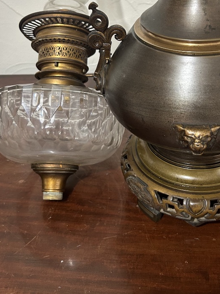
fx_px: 381
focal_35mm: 45
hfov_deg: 32.0
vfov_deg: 41.5
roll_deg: +2.4
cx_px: 139
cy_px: 97
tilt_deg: -31.8
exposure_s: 1/50
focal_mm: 5.7
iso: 250
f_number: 1.5
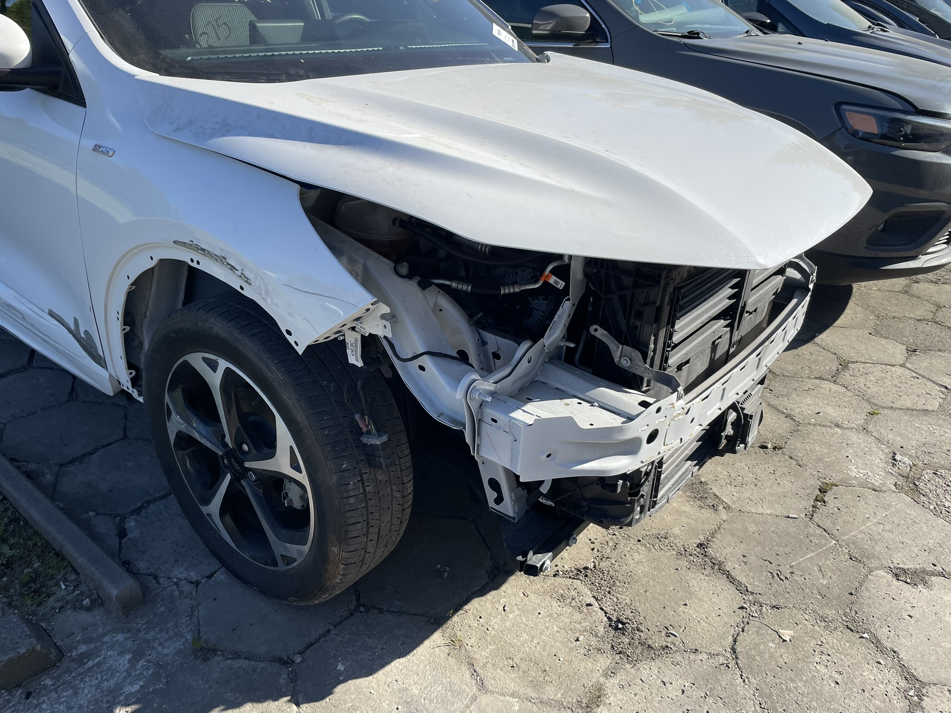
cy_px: 356
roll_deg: -0.1
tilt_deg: -25.7
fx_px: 714
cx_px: 476
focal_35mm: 26
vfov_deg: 53.1
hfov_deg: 67.3
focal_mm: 4.2
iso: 32
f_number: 1.6
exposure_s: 1/2353
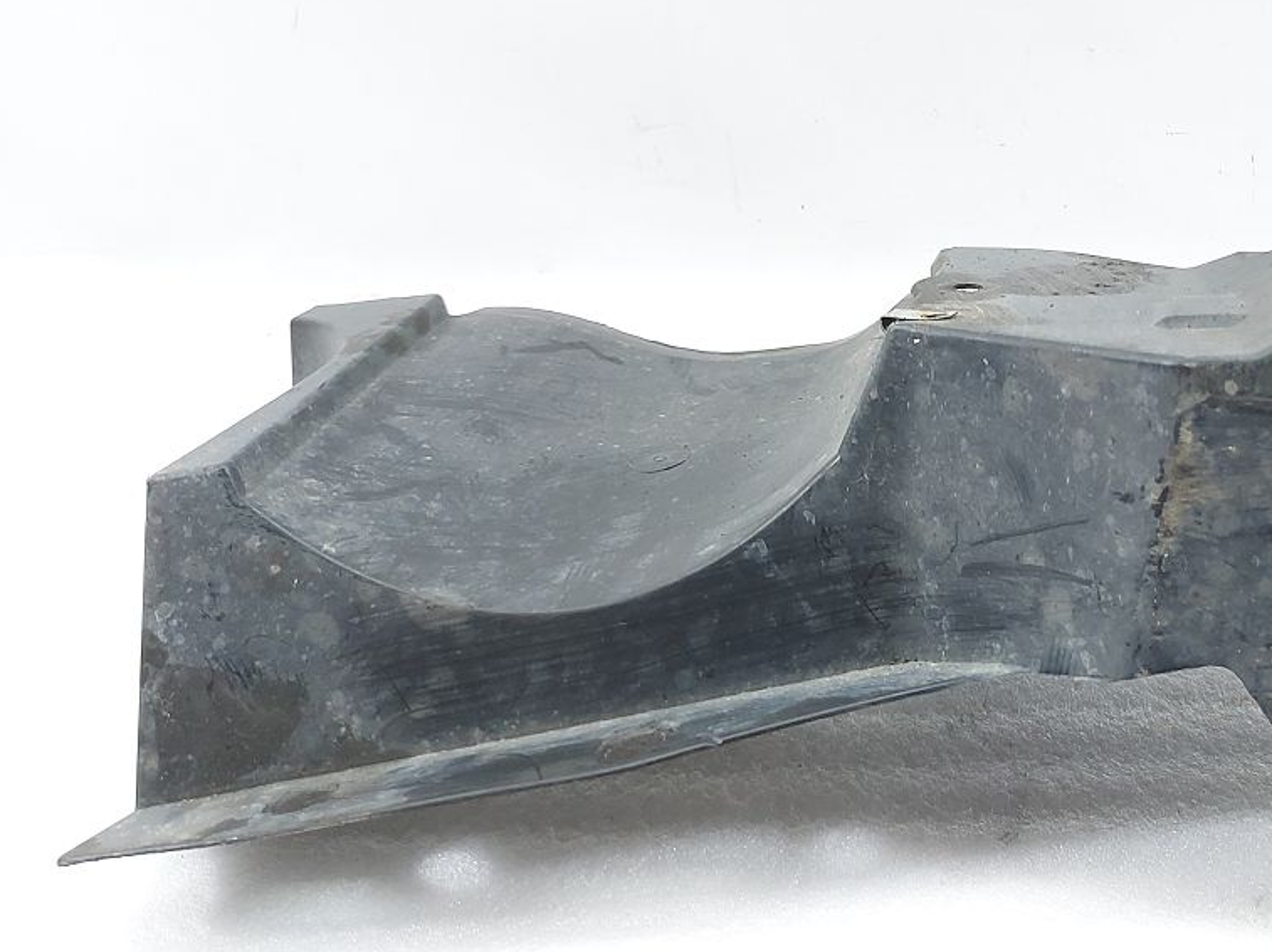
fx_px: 1616
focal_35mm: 44
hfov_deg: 39.6
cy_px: 405
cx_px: 1160
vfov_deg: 32.8
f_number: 1.8
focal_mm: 5.23
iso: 125
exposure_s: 1/50
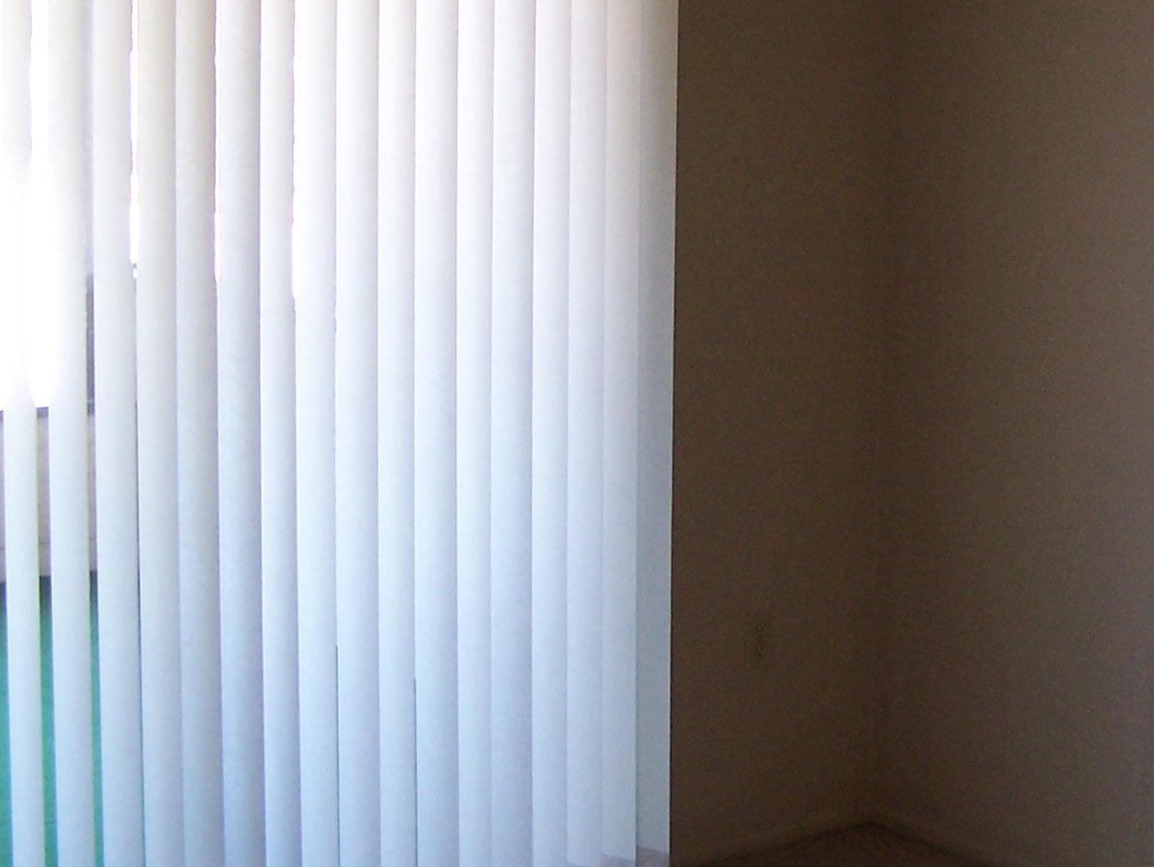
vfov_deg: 20.1
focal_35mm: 73
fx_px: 2434
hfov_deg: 26.4
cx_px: 848
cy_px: 291
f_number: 2.8
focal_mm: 6.3
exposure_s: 1/20
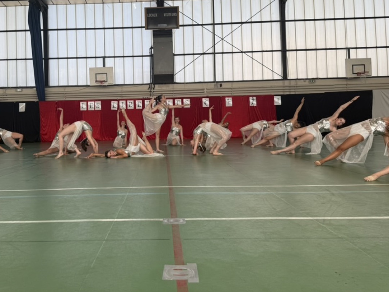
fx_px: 348
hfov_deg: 57.7
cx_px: 149
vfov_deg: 45.0
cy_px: 108
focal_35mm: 31
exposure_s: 1/858
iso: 80
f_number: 1.78
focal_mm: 6.76
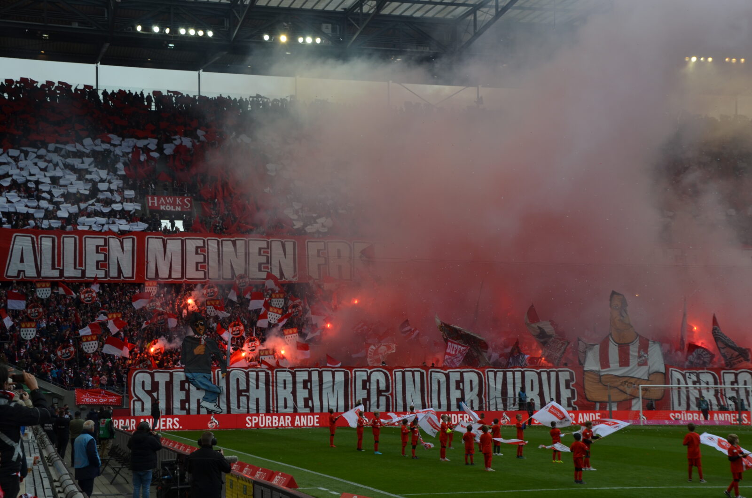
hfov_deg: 32.0
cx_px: 376
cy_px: 249
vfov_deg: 21.5
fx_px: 1313
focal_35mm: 63
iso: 200
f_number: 8
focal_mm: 42
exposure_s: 1/250
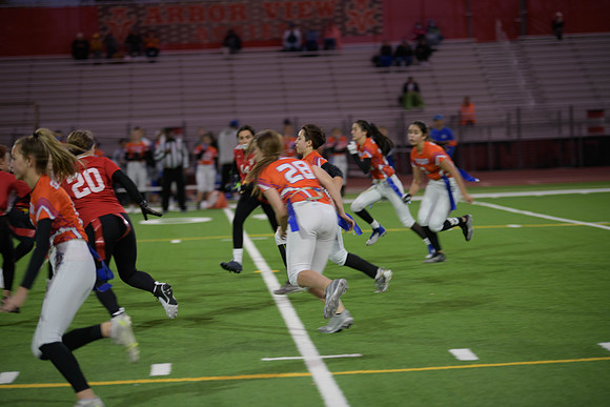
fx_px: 2203
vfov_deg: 10.6
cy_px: 204
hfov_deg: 15.8
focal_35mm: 130
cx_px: 305
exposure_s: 1/200
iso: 500
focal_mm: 130
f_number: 2.8
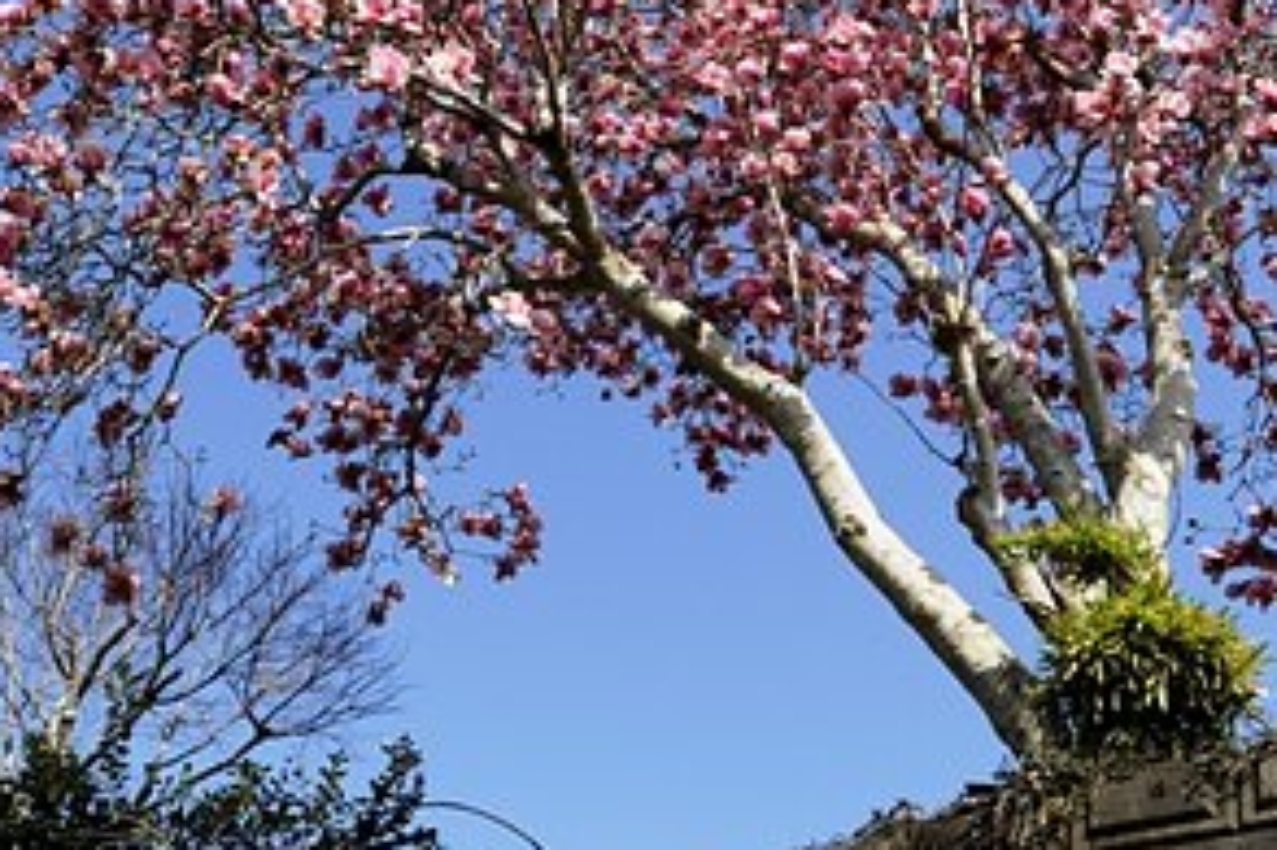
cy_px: 172
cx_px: 619
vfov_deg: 31.1
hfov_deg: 46.4
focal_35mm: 42
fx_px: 1489
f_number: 8
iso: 250
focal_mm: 24
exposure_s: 1/800
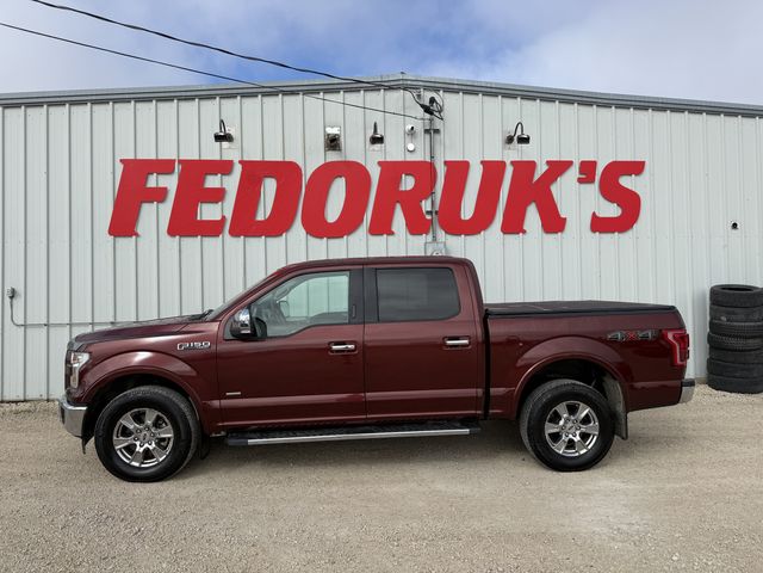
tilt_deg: +0.5
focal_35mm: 24
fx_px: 529
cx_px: 382
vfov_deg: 56.8
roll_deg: +2.2
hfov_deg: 71.6
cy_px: 286
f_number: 1.78
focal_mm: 6.76
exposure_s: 1/4975
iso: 80
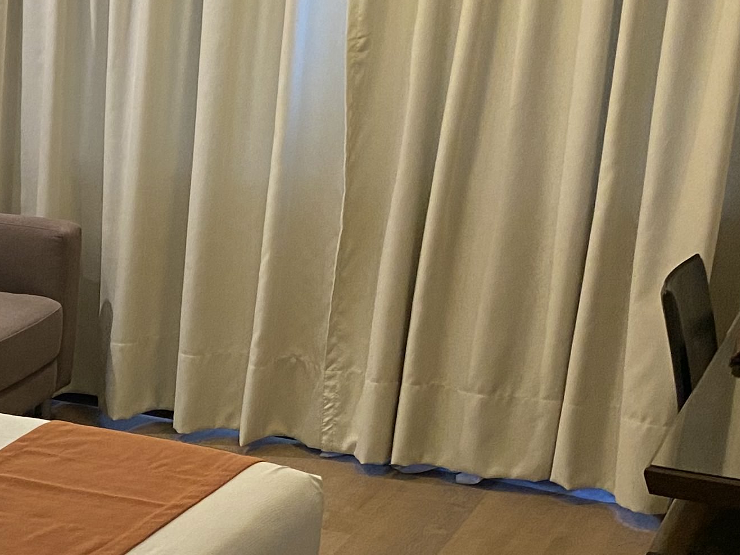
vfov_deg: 18.2
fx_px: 1711
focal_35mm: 80
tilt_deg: -20.2
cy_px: 478
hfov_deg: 22.4
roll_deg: -0.8
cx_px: -156
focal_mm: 4.25
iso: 200
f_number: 1.8
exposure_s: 1/50
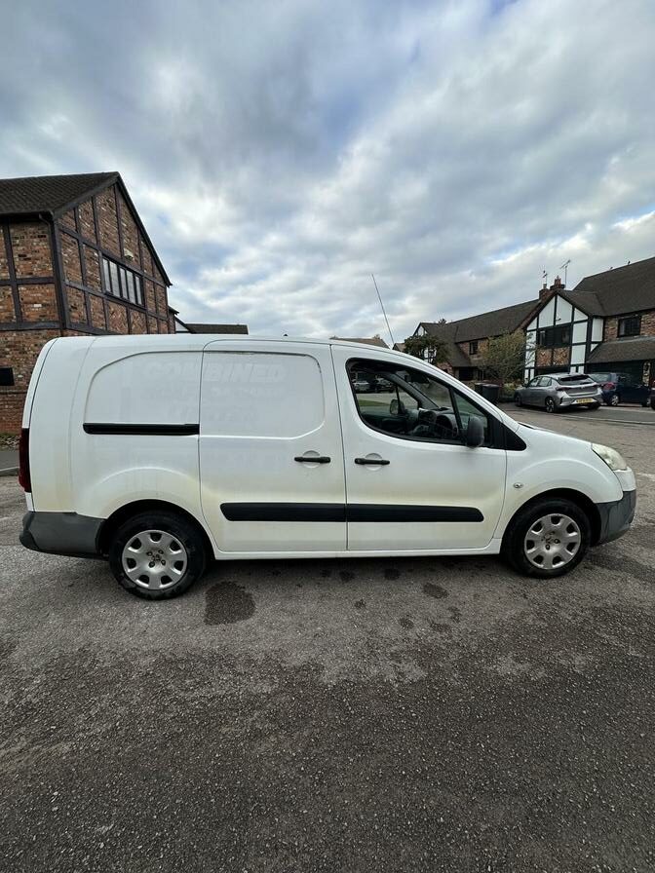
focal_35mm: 14
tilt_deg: -8.4
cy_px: 436
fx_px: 353
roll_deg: +2.1
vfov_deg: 102.1
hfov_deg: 85.7
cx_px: 328
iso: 40
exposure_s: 1/662
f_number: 2.2
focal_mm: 2.22
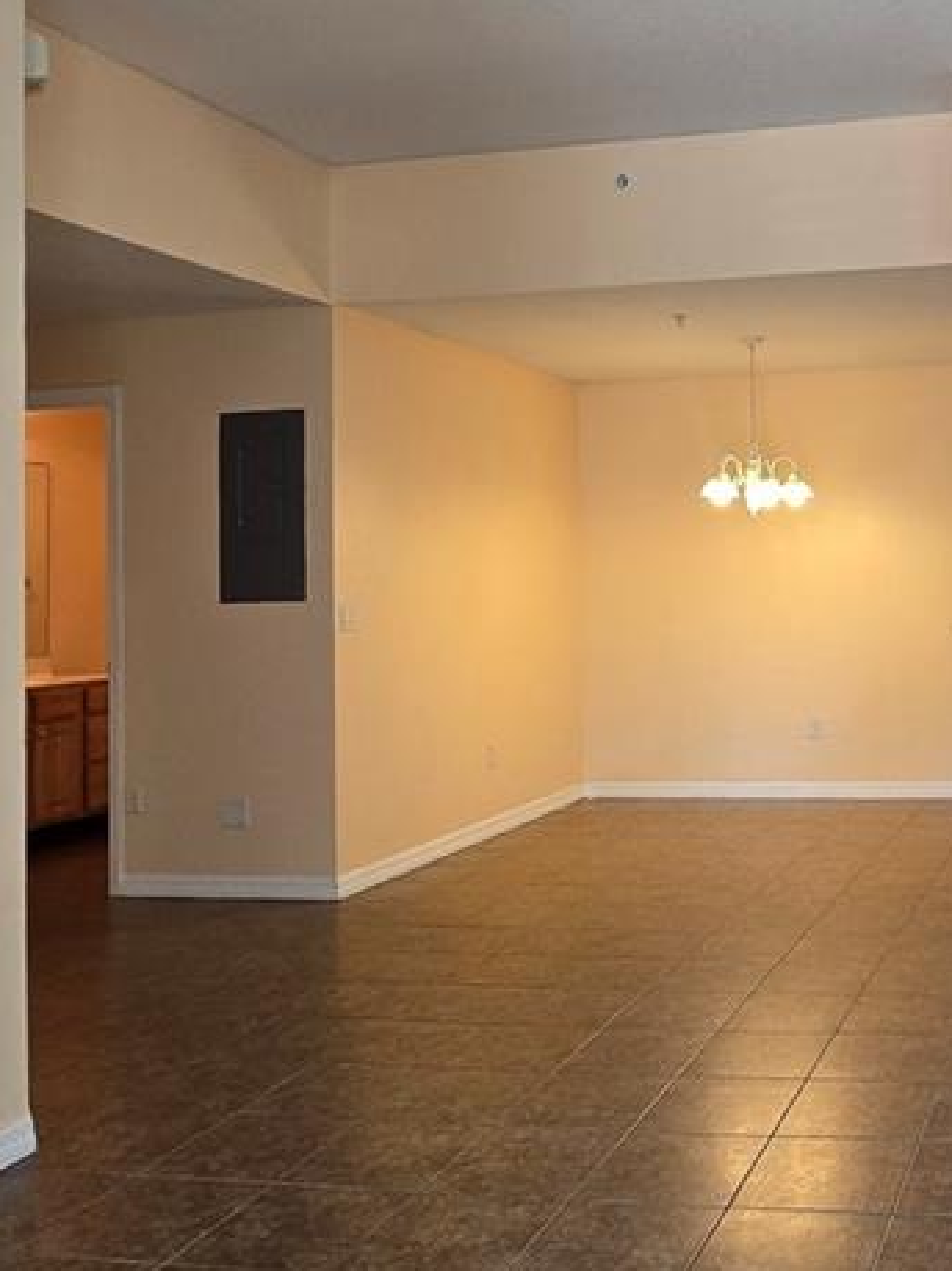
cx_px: 886
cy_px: 507
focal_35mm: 34
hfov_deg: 38.4
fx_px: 1247
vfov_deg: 53.6
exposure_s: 1/60
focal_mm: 2.2
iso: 100
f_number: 2.2
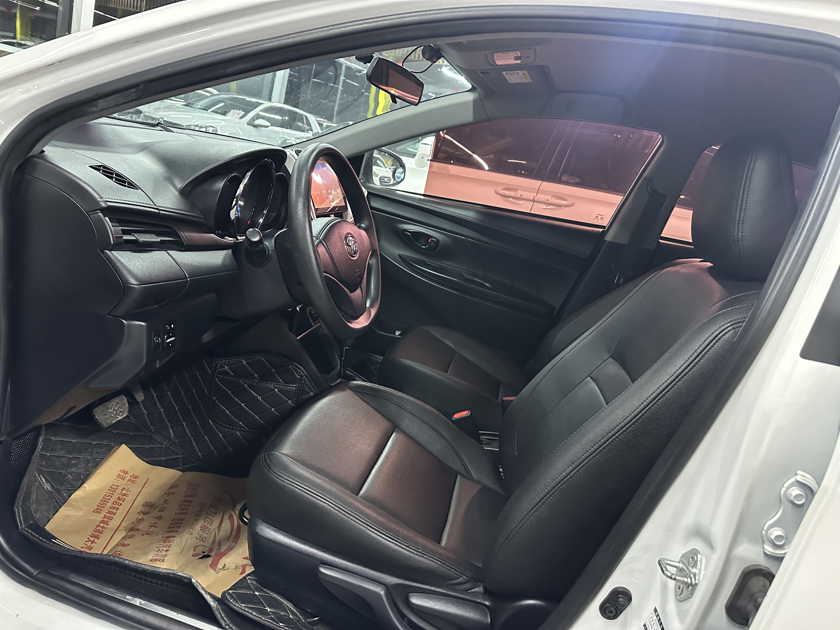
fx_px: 582
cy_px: 315
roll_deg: -13.5
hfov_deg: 71.6
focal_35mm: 24
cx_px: 420
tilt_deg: -14.3
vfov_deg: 56.8
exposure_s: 1/33
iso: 800
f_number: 1.78
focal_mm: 6.86
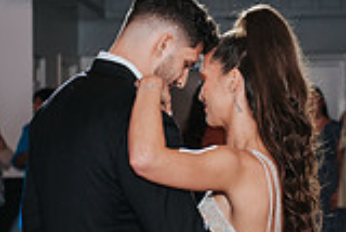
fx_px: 1270
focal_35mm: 132
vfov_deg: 10.4
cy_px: 152
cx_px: 176
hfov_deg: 15.5
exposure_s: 1/200
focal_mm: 35
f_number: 2.8
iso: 1000
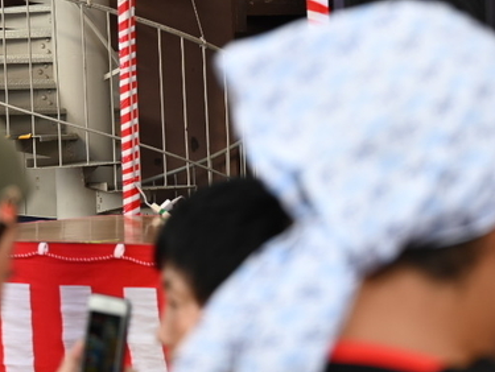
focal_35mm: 169
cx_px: 170
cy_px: -127
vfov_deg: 8.7
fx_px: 2419
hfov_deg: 11.7
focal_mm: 55
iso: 100
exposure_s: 1/100
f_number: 4
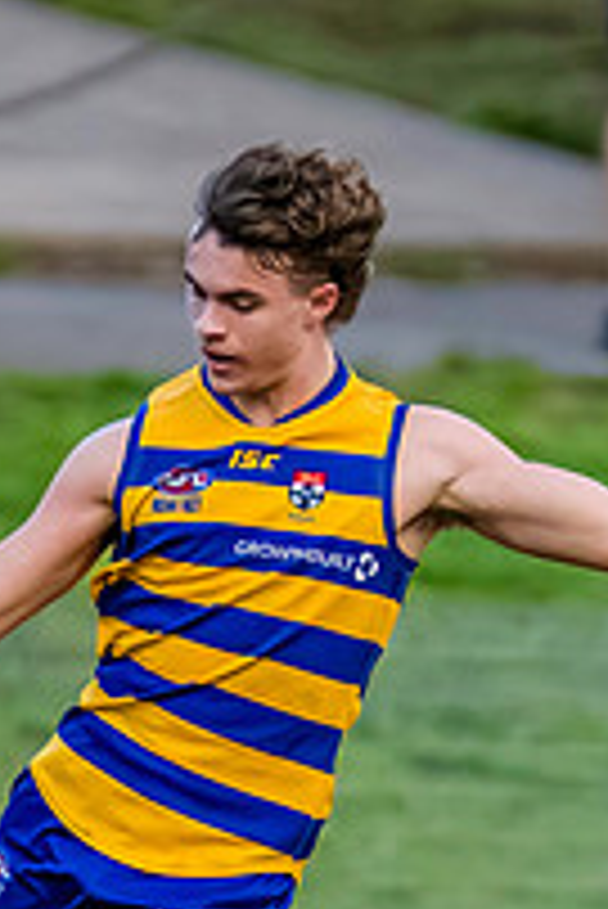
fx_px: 51360
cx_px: 508
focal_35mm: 2031
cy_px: 815
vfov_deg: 1.0
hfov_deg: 0.7
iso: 2500
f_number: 4
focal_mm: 420
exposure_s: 1/1600
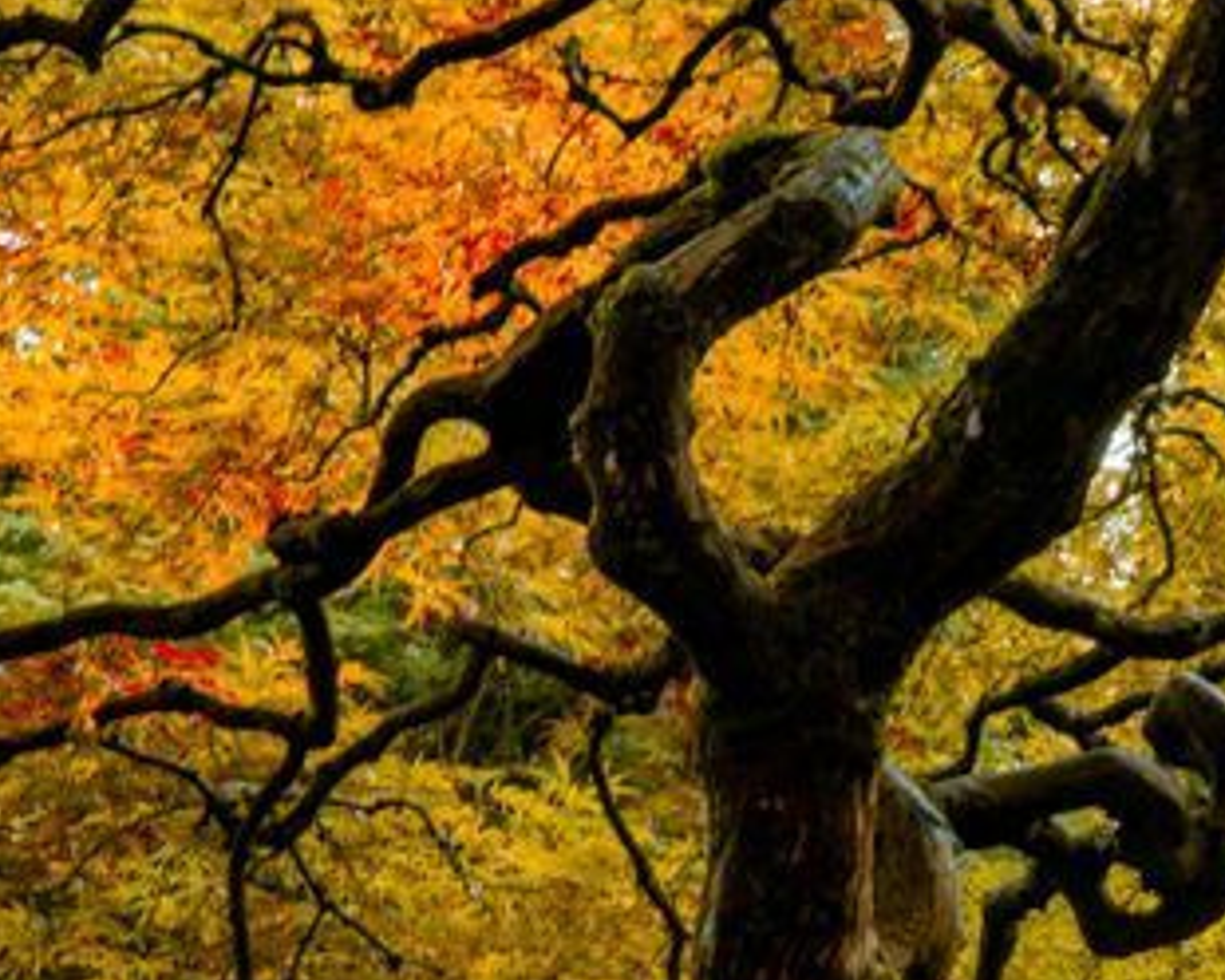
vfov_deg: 20.1
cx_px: 1199
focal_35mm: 76
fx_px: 2755
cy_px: 601
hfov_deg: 24.1
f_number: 22
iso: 100
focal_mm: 24
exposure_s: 4
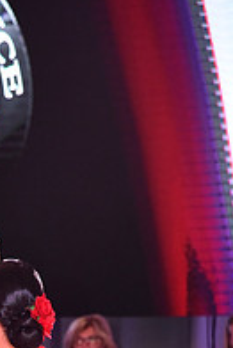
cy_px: 508
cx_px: -106
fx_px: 3004
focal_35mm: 310
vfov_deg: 6.6
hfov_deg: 4.4
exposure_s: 1/250
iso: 2500
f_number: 5.6
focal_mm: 105
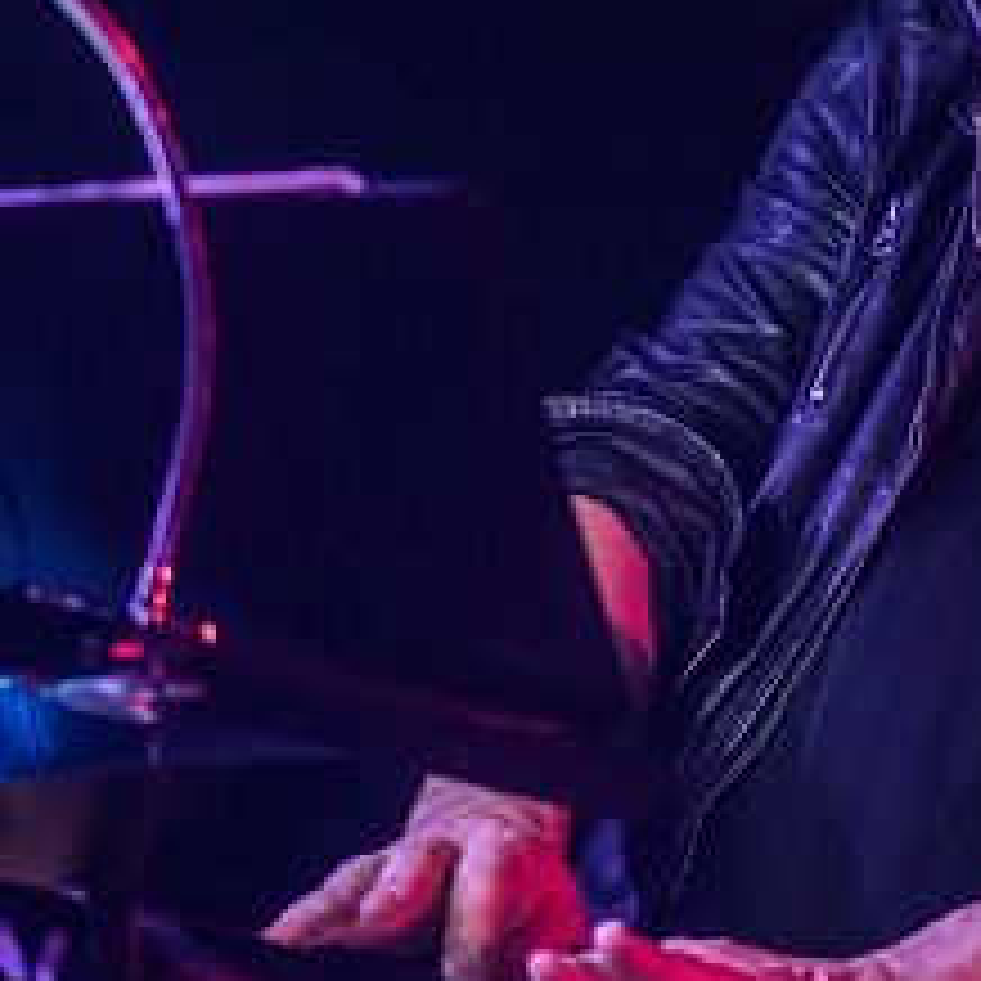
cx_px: 936
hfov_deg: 3.7
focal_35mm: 478
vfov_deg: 3.7
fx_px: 15326
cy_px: 353
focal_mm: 170
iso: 4000
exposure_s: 1/100
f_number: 2.8
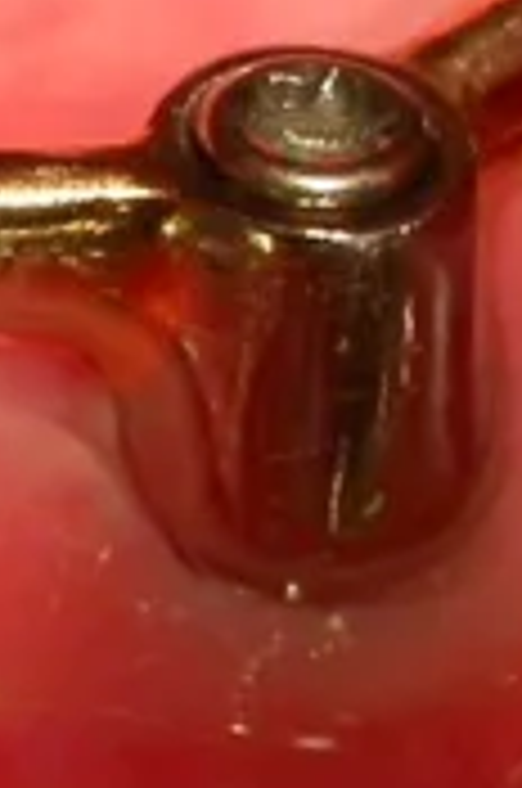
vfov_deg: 4.3
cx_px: -180
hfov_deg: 2.9
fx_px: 10393
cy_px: 234
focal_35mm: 476
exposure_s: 1/93.4
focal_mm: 16.2
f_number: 5.6
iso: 100
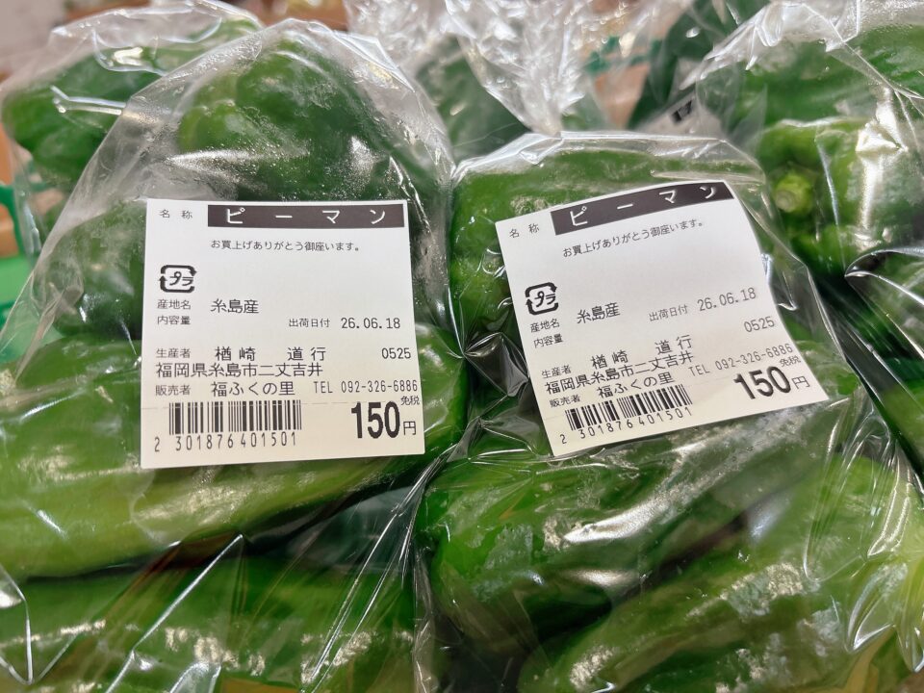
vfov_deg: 53.1
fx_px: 694
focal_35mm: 26
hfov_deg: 67.3
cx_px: 462
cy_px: 346
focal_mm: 5.96
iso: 125
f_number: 1.6
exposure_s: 1/120
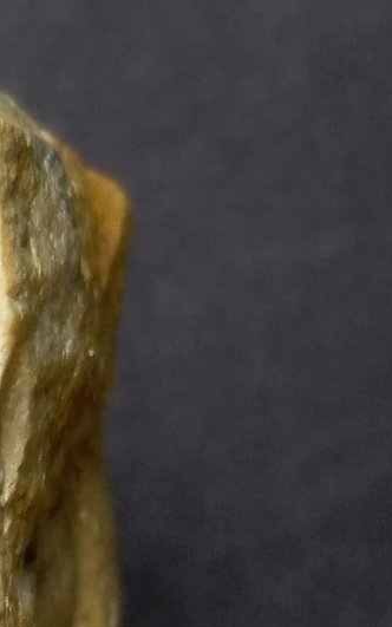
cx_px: -200
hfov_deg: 14.6
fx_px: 1418
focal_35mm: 83
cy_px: 633
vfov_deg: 23.8
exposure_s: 1/60
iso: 118
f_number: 2
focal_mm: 3.54
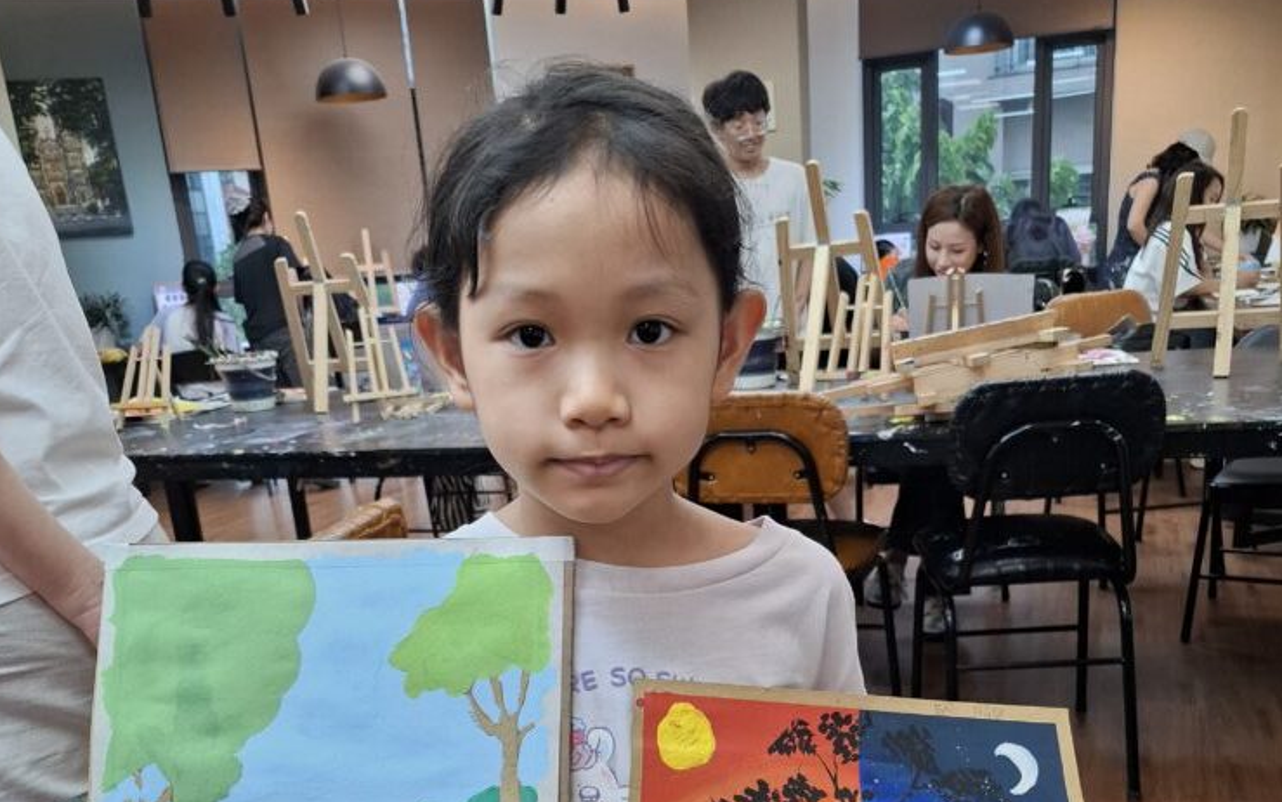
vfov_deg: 36.9
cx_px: 635
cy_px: 649
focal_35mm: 33
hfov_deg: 58.1
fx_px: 1153
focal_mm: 5.54
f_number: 1.8
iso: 100
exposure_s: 1/100
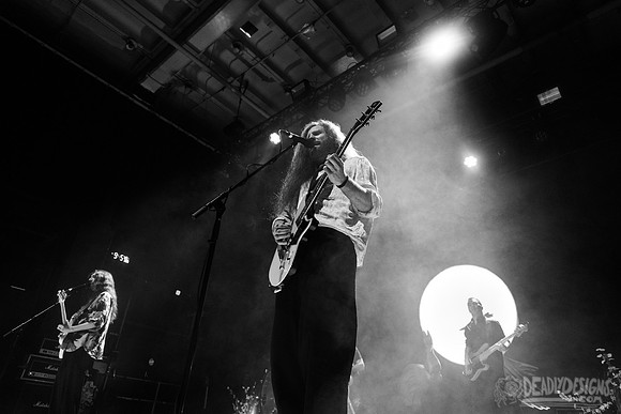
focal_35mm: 24
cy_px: 207
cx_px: 310
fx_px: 414
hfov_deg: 73.7
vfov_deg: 53.2
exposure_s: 1/125
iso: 2500
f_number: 3.2
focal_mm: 24
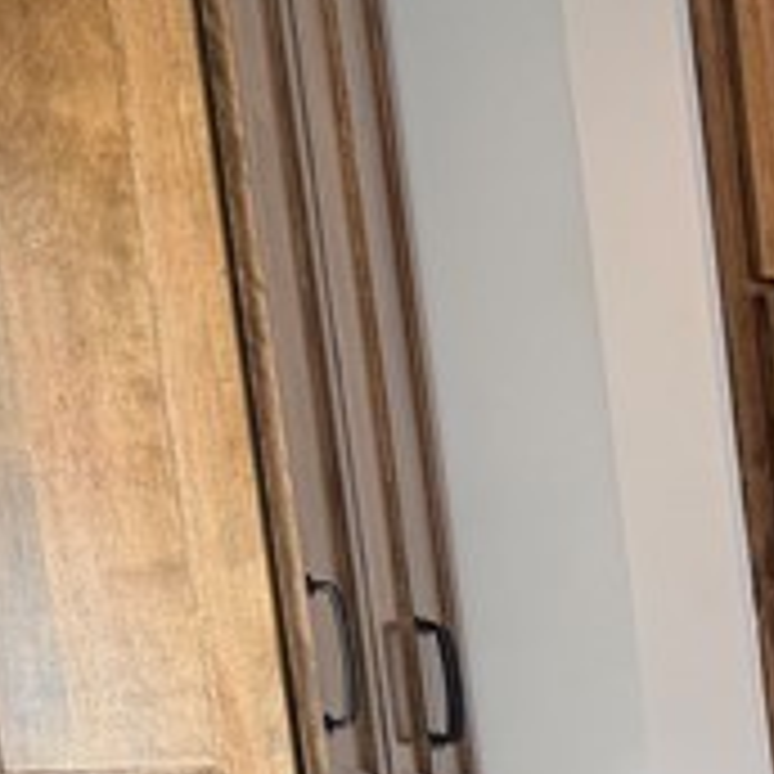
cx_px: 1926
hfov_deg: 11.3
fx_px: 3187
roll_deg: +2.0
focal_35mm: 126
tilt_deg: -12.1
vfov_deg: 12.4
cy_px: 1490
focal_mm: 6.76
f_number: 1.78
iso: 125
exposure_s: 1/210
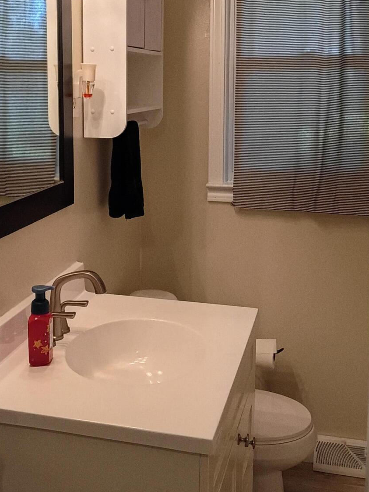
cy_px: 163
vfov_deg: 37.8
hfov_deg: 28.8
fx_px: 711
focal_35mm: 50
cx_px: 106
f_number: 2.2
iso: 804
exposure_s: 1/40
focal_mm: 3.42
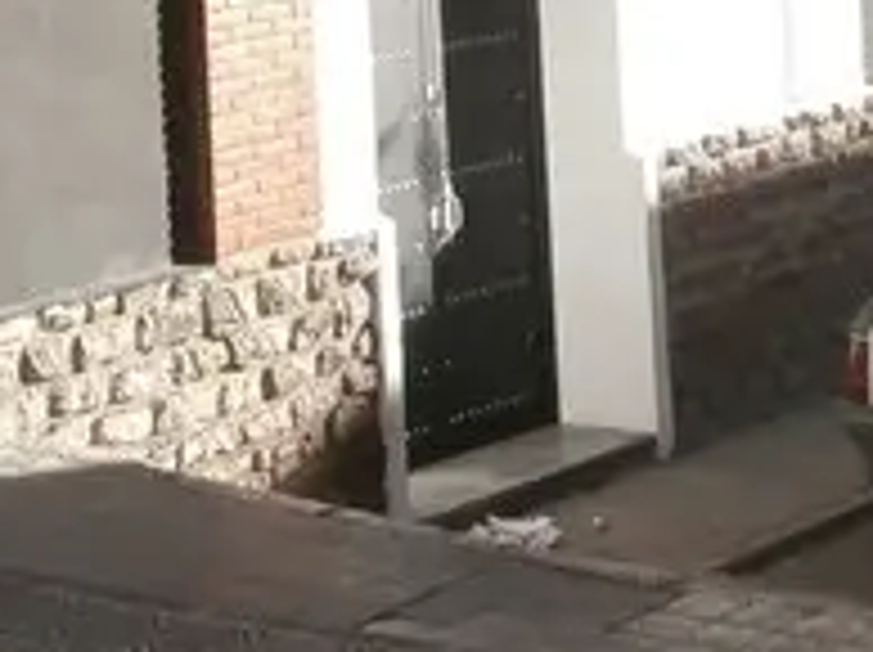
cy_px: -436
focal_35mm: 127
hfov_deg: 15.5
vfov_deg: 11.0
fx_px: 3199
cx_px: 306
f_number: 3
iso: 160
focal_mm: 4.2
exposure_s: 1/500
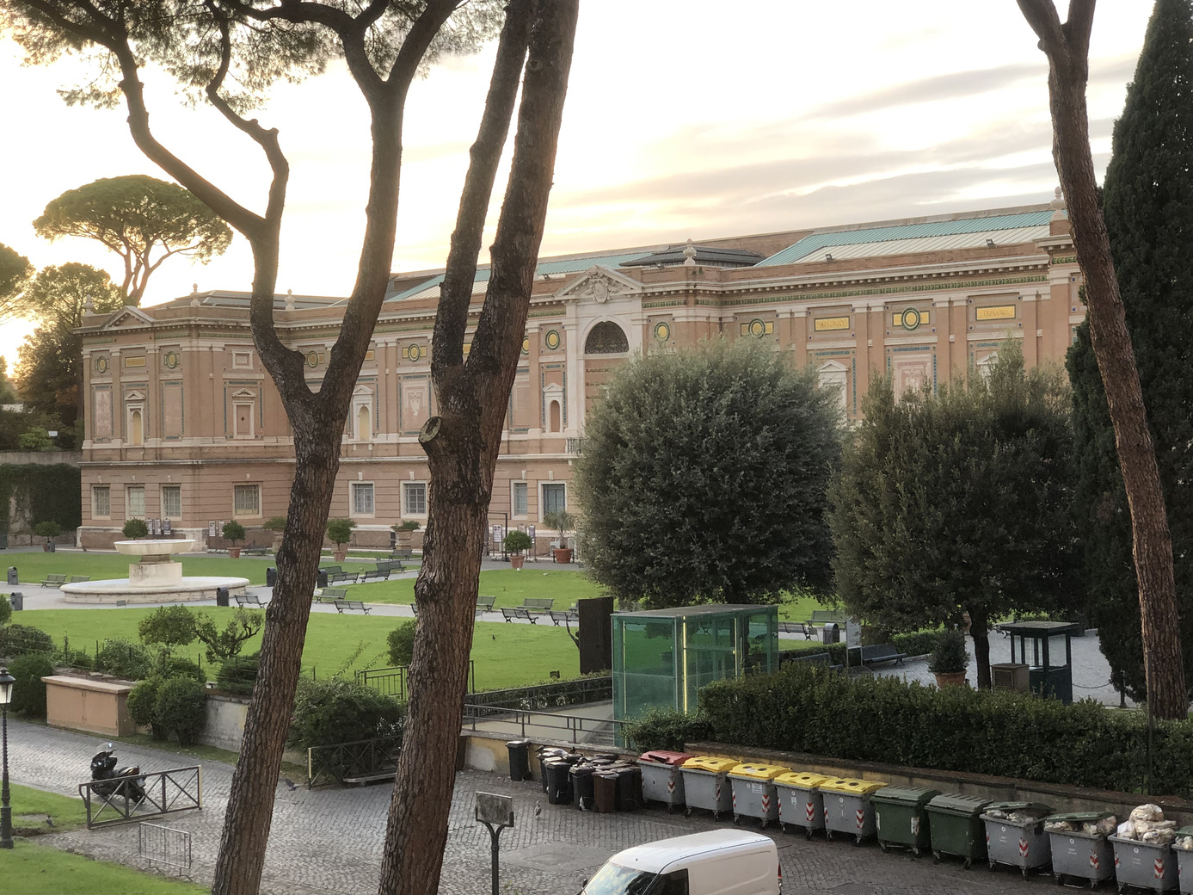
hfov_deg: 32.1
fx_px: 2068
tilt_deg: -0.5
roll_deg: +2.1
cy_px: 464
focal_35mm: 60
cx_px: 675
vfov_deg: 24.4
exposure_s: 1/60
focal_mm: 6
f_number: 2.4
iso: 16
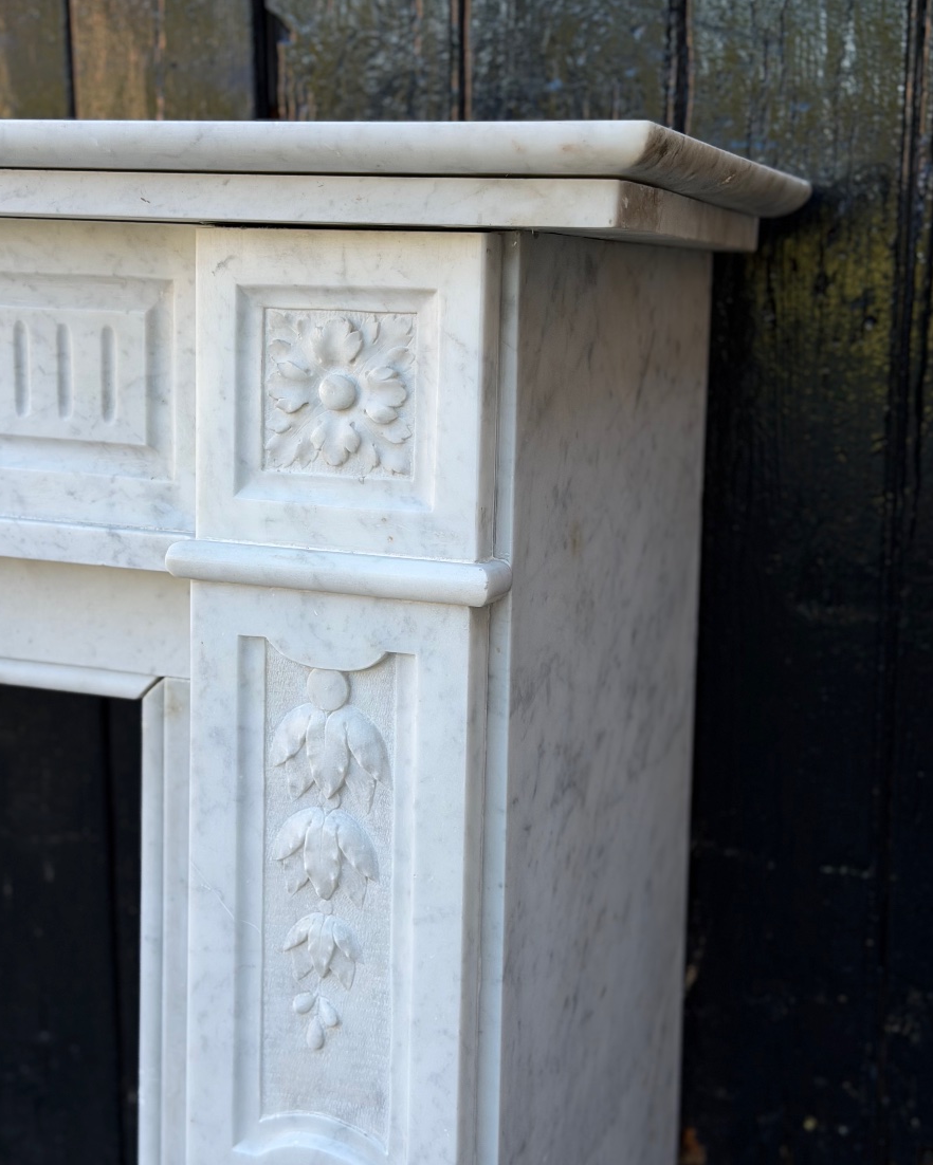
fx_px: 1760
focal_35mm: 51
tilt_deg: -10.7
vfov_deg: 36.6
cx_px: 463
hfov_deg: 29.7
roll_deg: +0.2
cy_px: 581
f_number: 1.78
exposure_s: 1/371
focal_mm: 6.76
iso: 64
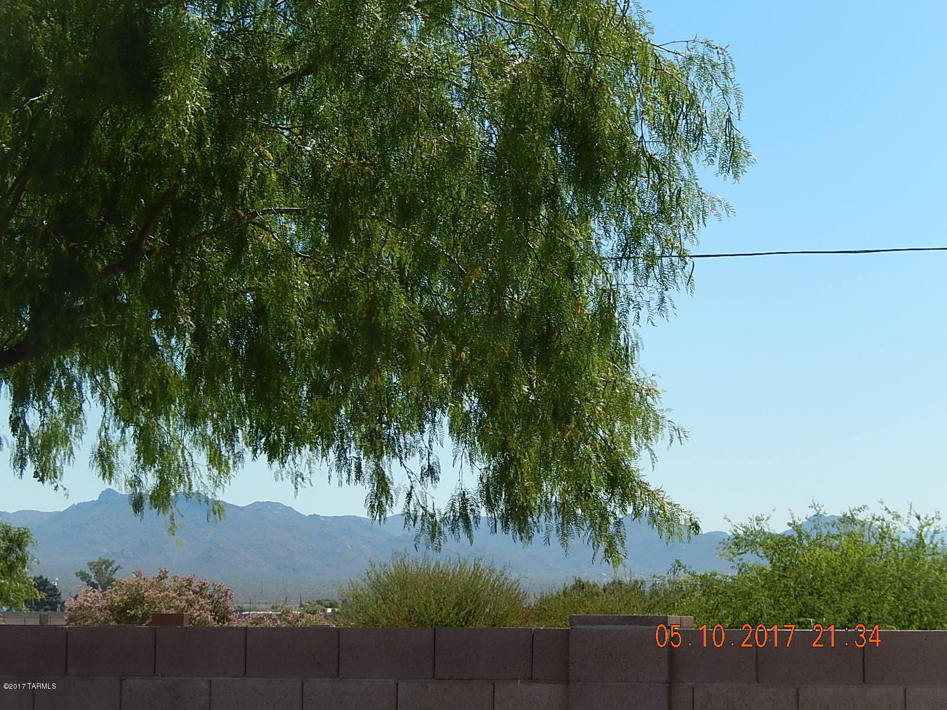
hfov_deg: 20.7
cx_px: 474
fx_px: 2599
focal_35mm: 95
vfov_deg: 15.6
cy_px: 355
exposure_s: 1/800
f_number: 5.2
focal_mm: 17
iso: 125
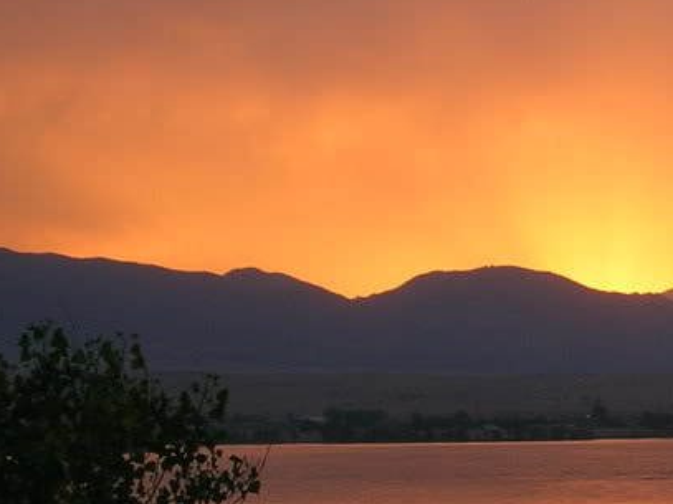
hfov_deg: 11.8
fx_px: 3226
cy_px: 319
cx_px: 706
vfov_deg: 8.9
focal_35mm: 166
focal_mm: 11
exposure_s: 1/54.8
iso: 50
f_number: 3.8
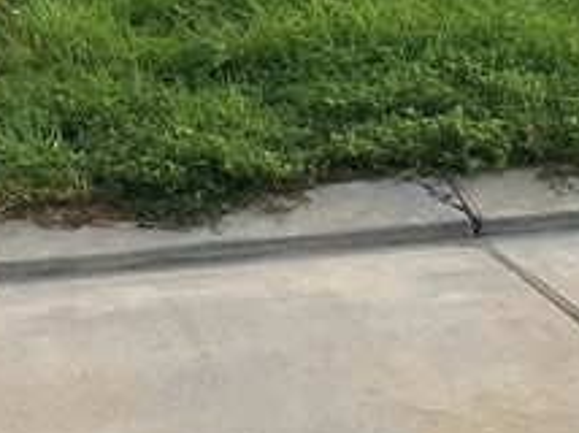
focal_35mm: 134
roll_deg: +0.5
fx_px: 2239
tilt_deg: +0.4
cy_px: -395
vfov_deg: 10.3
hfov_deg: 14.7
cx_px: 438
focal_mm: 3.99
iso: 32
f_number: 1.8
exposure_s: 1/2558
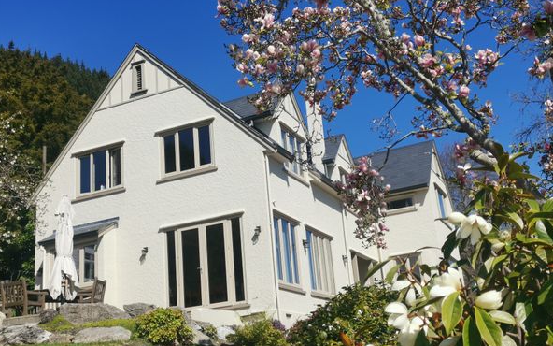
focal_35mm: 43
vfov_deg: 29.9
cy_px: 187
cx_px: 274
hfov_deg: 46.2
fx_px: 648
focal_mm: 5.58
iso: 50
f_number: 1.8
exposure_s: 1/2778
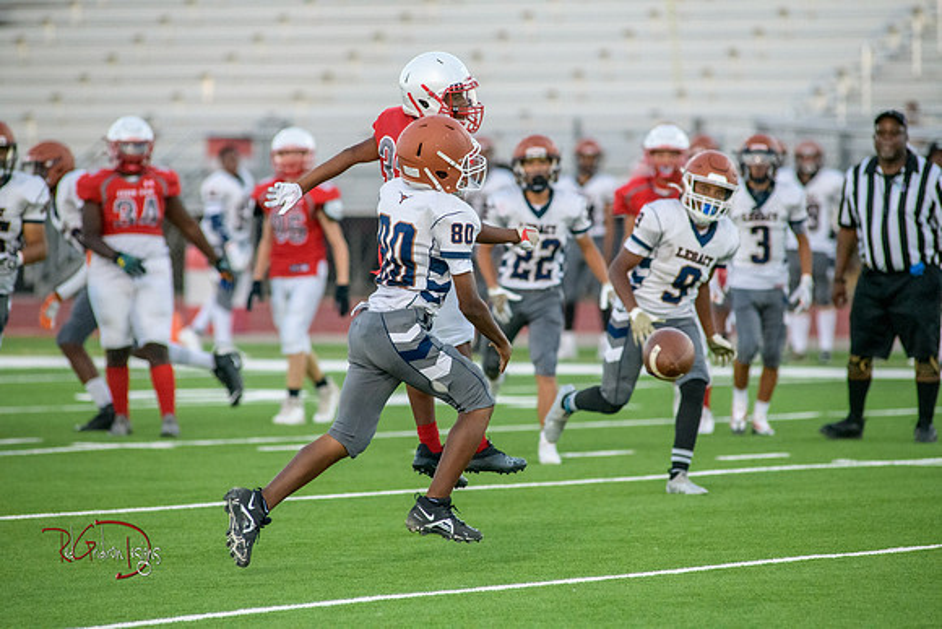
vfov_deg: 4.6
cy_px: 314
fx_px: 7851
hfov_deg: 6.9
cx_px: 471
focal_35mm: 300
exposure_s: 1/6400
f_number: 5
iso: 4000
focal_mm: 300
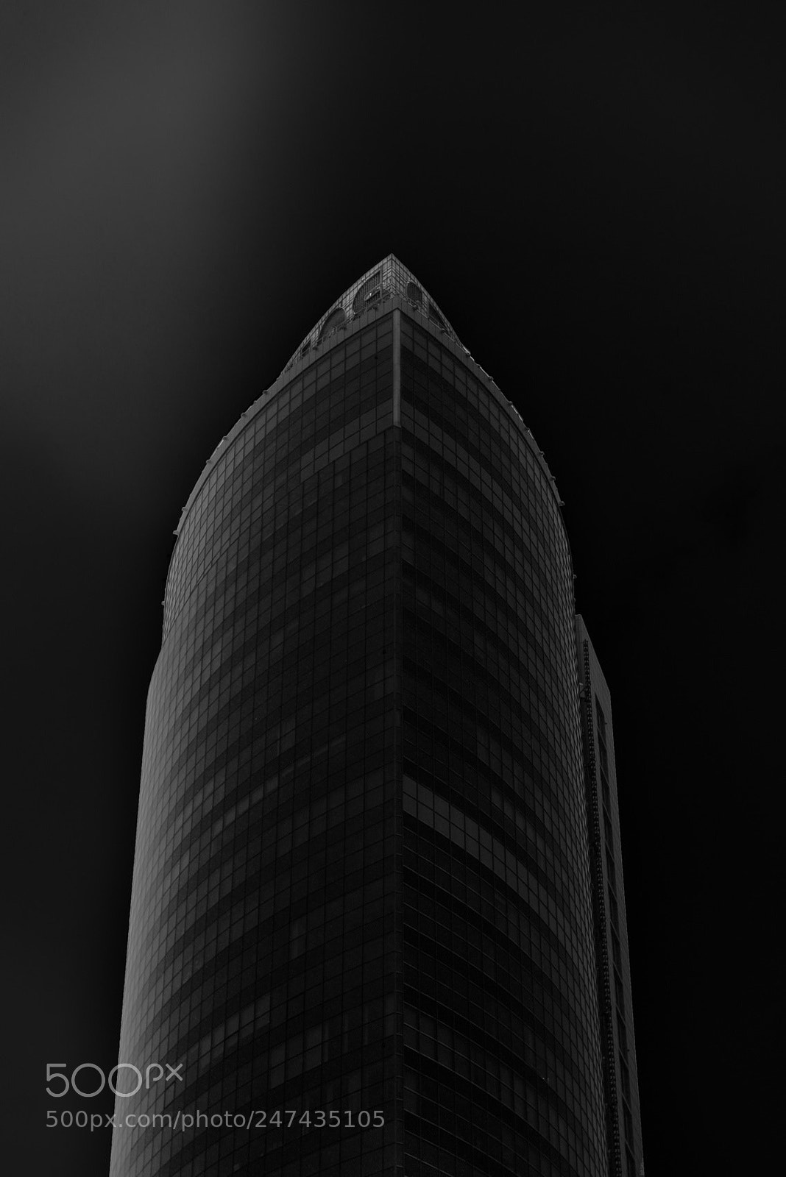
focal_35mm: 70
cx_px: 393
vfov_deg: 28.8
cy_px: 588
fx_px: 2290
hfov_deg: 19.5
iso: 200
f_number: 7.1
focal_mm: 70
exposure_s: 1/125
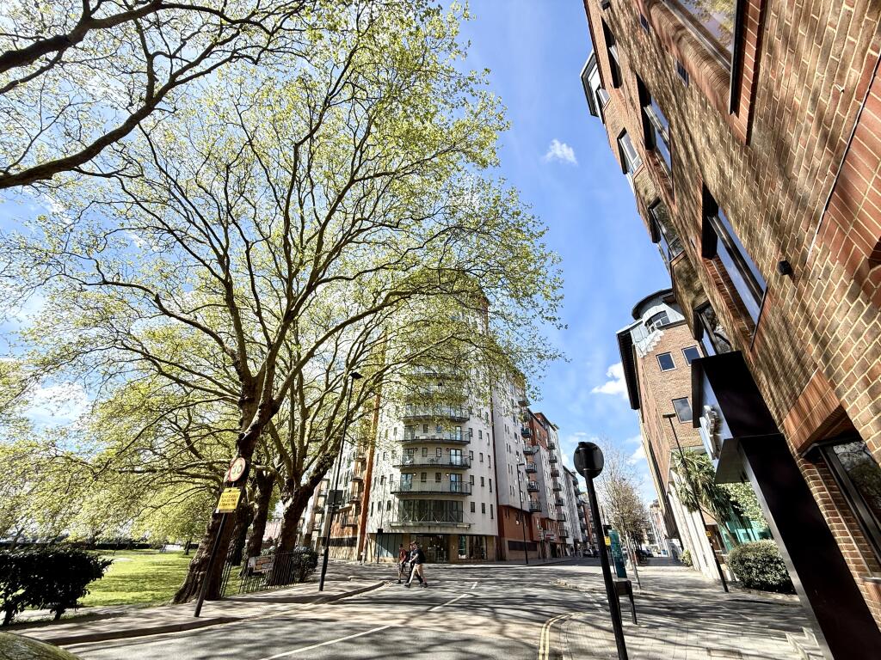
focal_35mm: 14
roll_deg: -2.3
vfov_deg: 85.7
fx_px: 356
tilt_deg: +32.0
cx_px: 440
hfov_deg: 102.1
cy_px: 330
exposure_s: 1/809
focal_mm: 2.22
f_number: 2.2
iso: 50
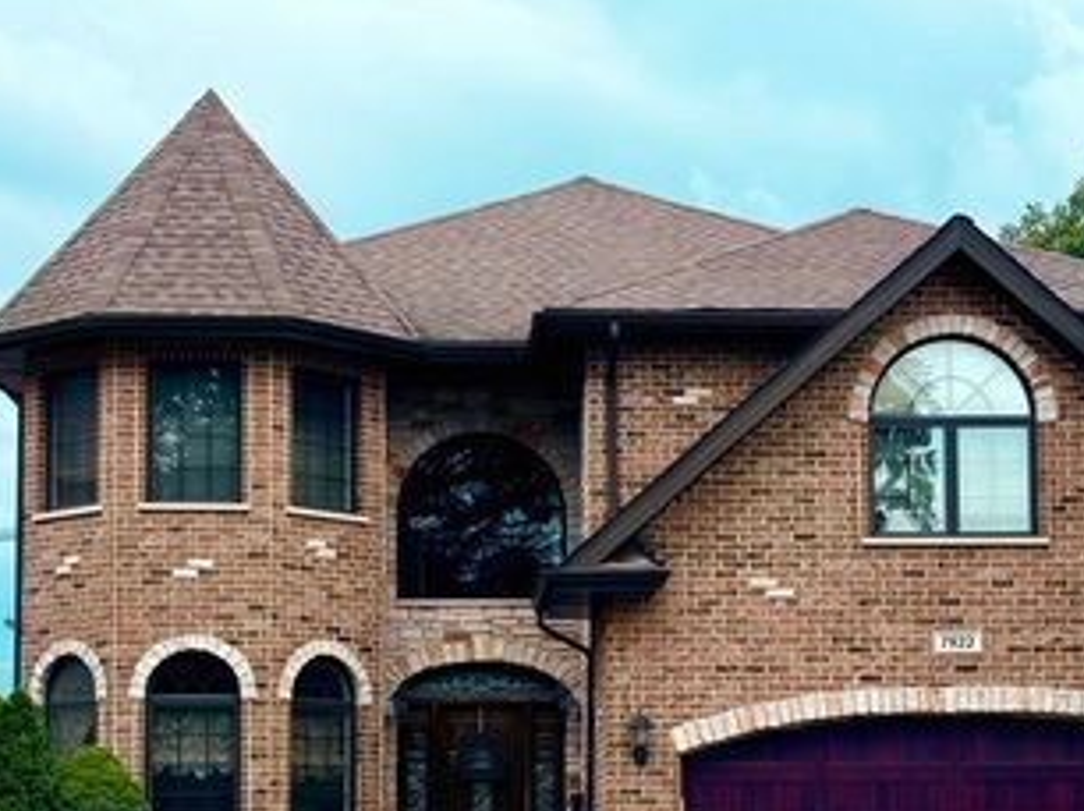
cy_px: 632
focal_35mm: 85
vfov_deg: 17.2
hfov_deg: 23.0
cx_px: 595
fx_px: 2660
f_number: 1.6
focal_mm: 5.96
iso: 32
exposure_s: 1/414
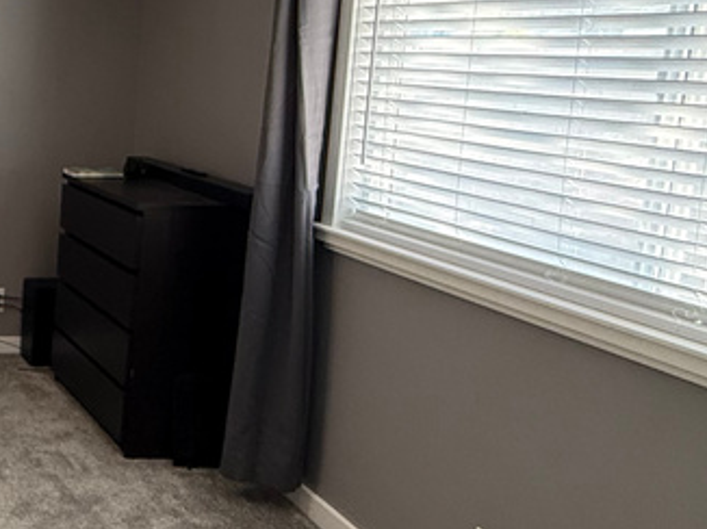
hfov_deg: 32.4
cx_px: -213
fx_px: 898
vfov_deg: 32.5
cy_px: 171
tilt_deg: -7.8
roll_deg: -0.7
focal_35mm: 44
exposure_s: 1/74
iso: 320
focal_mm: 2.22
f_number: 2.2
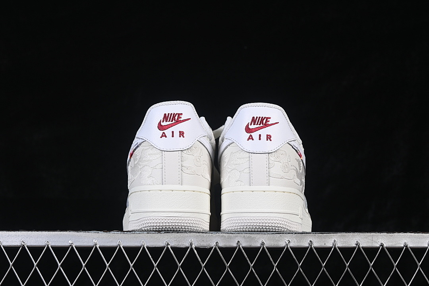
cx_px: 214
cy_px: 143
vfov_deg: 18.2
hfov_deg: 27.0
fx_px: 894
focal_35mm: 75
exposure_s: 1/80
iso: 160
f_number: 8
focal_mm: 50
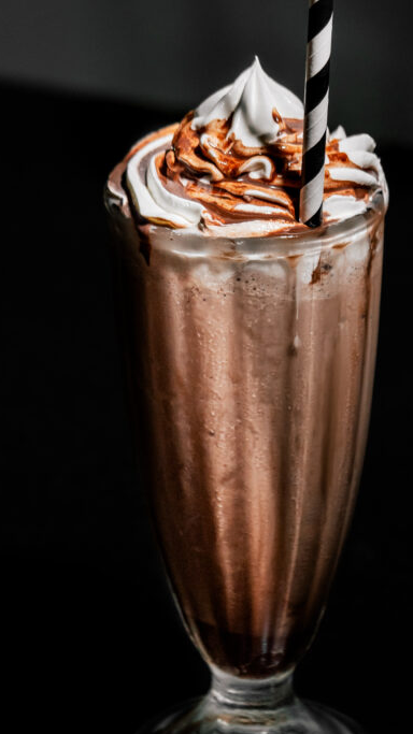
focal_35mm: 196
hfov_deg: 6.2
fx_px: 3817
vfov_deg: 11.0
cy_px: 361
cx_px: 346
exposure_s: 1/60
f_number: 3.2
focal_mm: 60
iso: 400
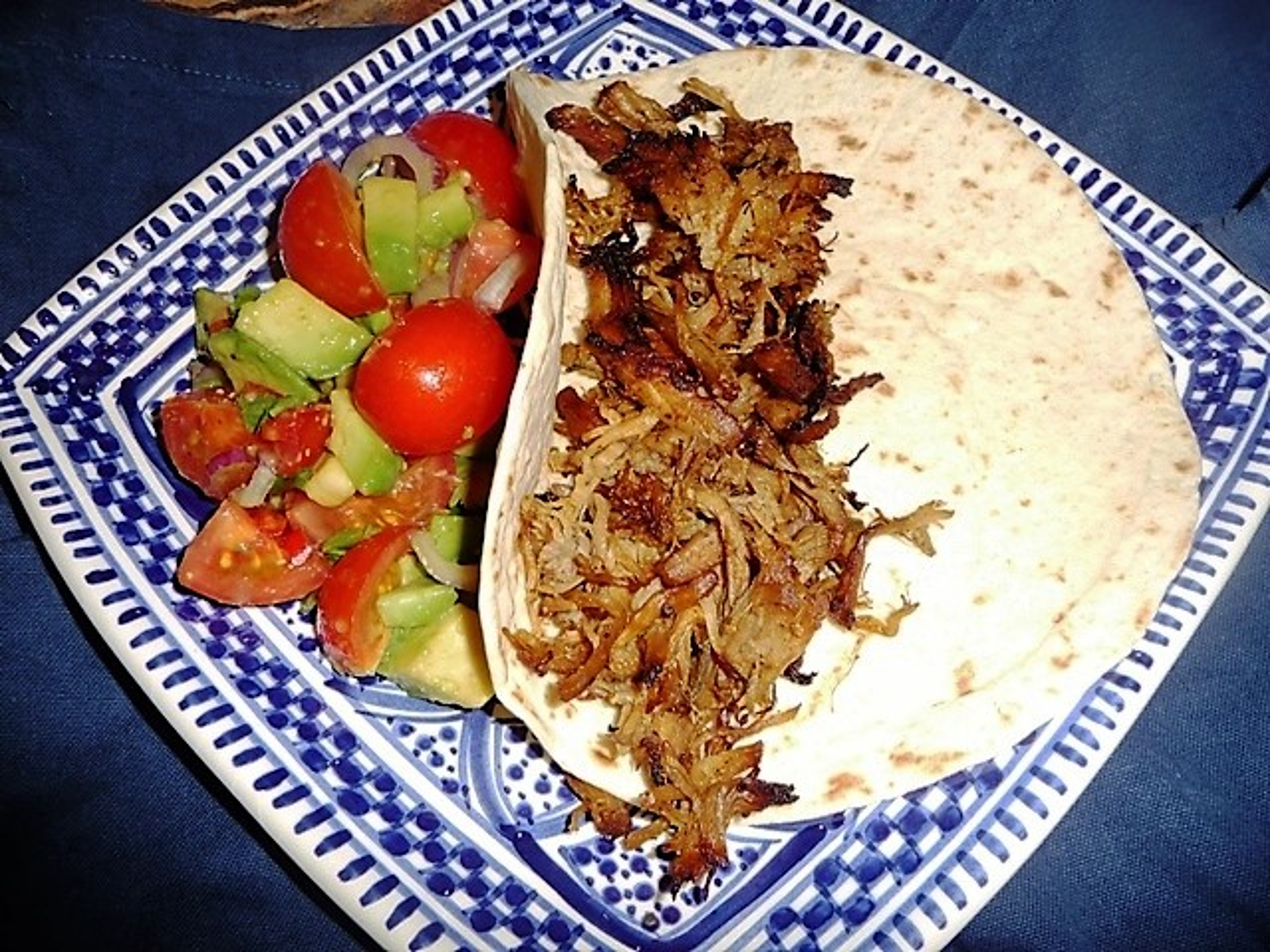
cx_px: 635
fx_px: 1027
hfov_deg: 63.4
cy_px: 476
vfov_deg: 49.7
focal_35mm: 28
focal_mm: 4.7
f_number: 3.3
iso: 100
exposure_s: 1/30
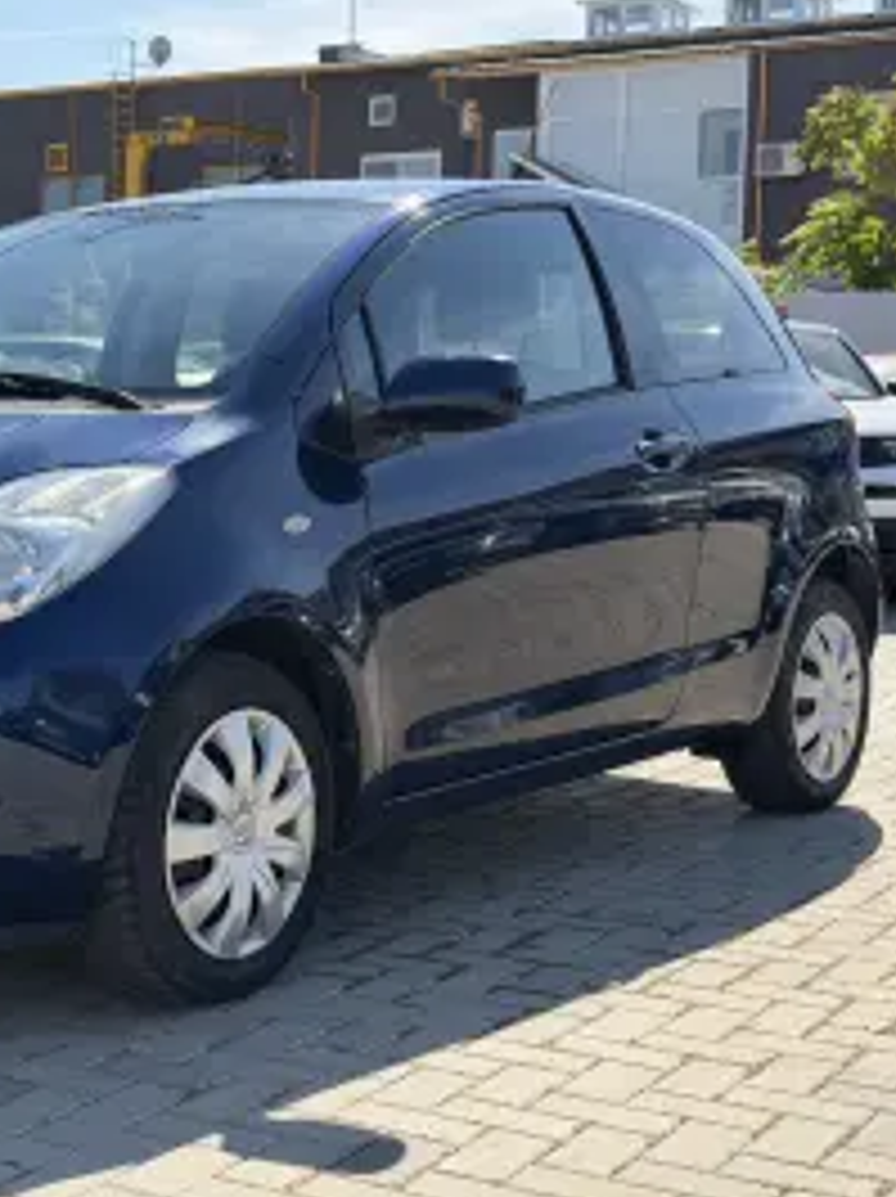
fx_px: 2247
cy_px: 598
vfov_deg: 29.8
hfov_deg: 22.1
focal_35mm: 65
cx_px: 122
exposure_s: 1/3096
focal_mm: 6.76
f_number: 1.78
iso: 100
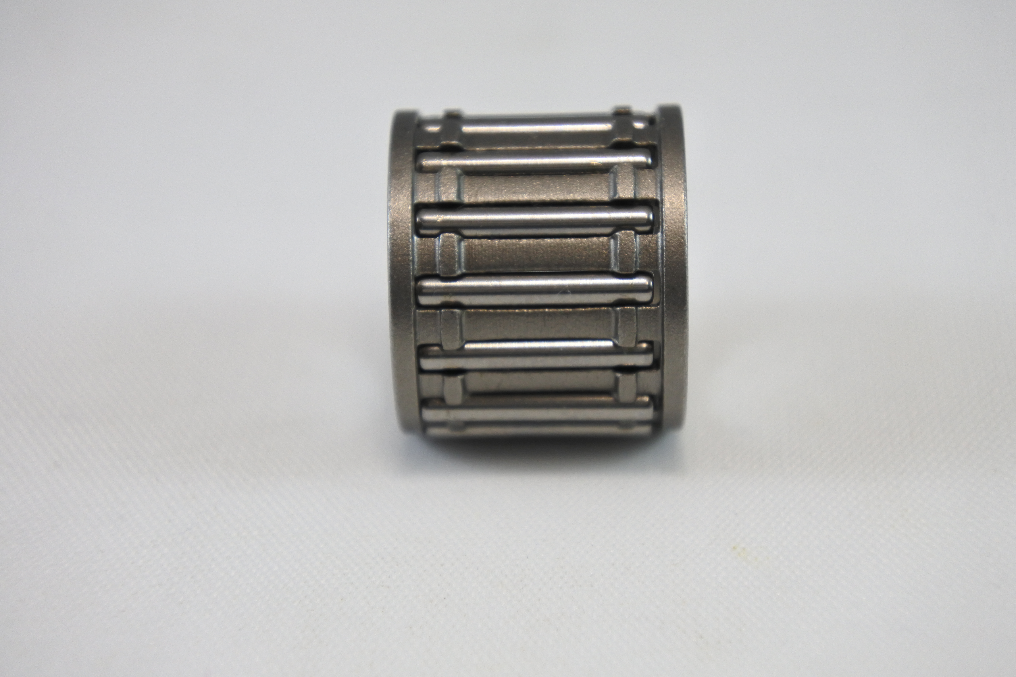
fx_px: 2286
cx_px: 508
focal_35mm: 81
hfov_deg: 25.1
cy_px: 338
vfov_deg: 16.9
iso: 400
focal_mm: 30
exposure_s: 1/125
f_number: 5.6
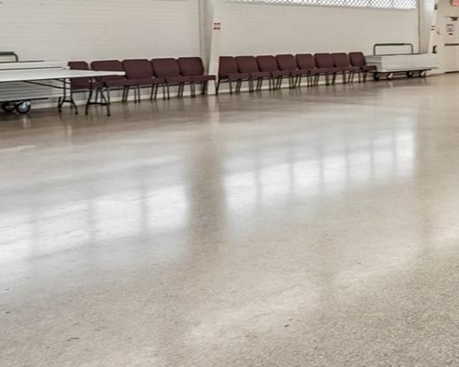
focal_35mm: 46
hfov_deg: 32.0
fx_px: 625
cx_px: 579
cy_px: 47
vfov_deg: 31.5
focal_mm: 16
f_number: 8
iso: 400
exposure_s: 1/60
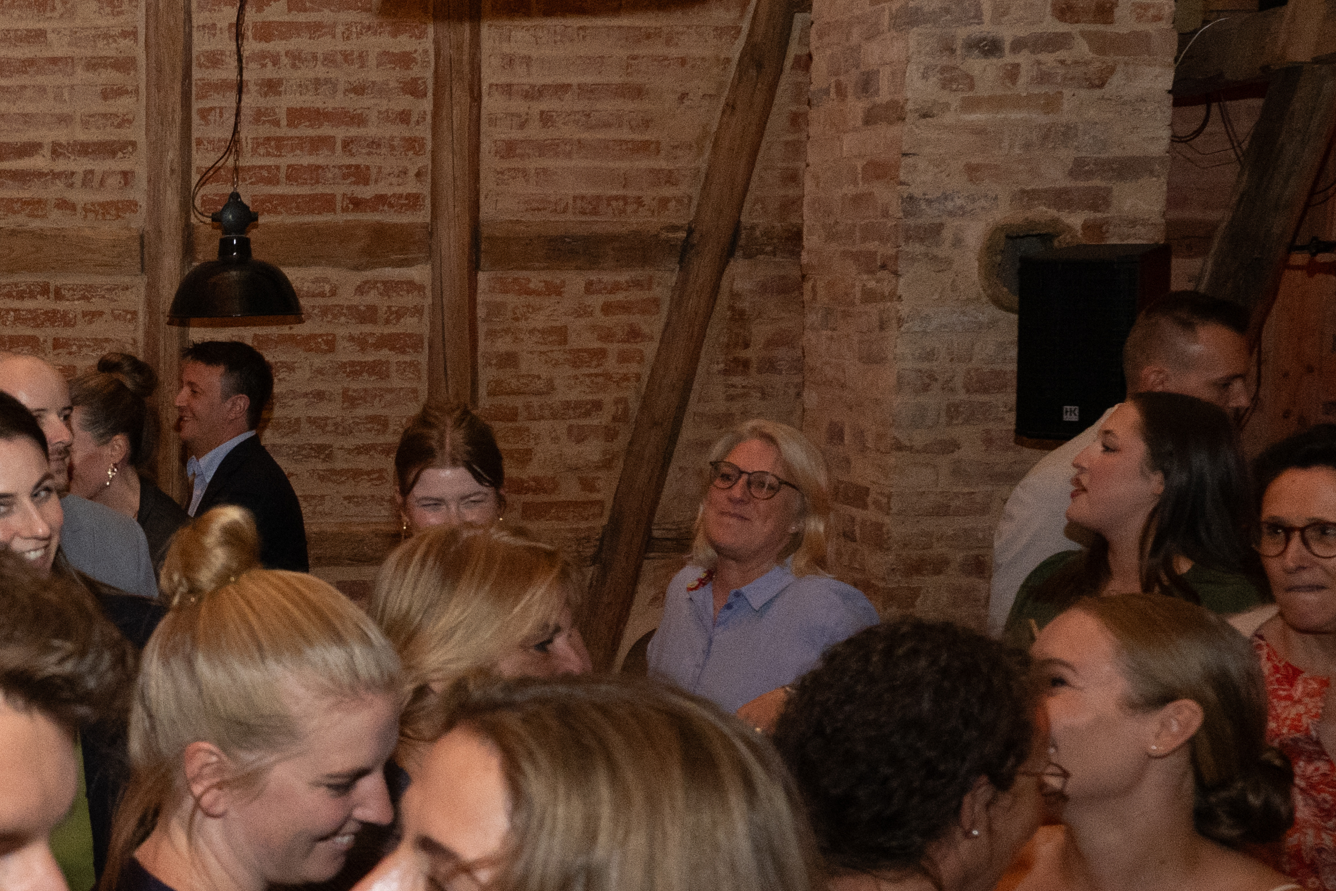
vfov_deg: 23.7
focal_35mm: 57
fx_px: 2115
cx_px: 31
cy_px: 598
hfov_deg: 32.5
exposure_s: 1/40
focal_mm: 16
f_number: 5
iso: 1000
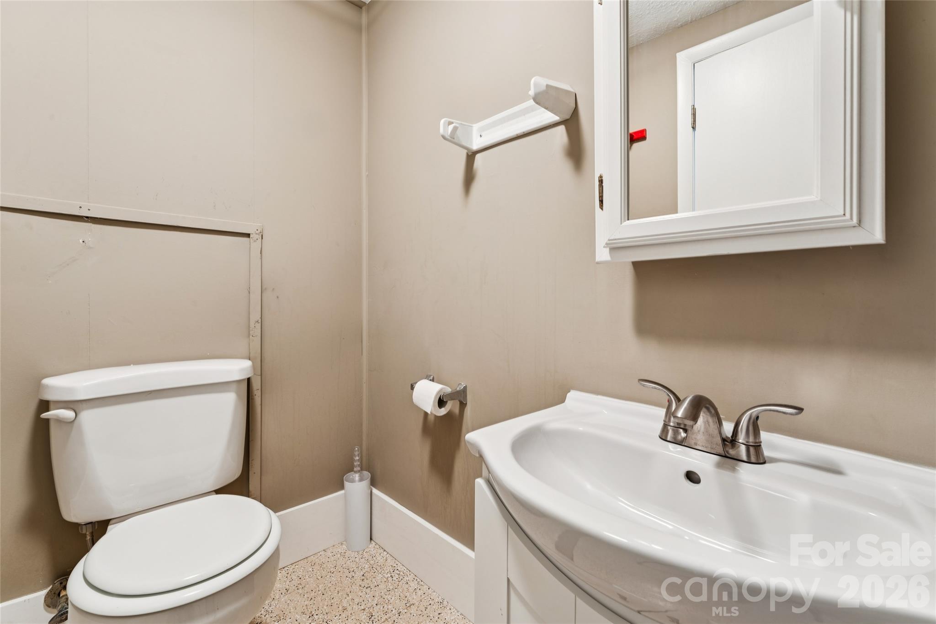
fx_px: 413
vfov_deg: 74.1
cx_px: 468
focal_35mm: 16
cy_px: 312
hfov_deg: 97.1
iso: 200
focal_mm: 15.9
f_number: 13
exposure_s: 1.3
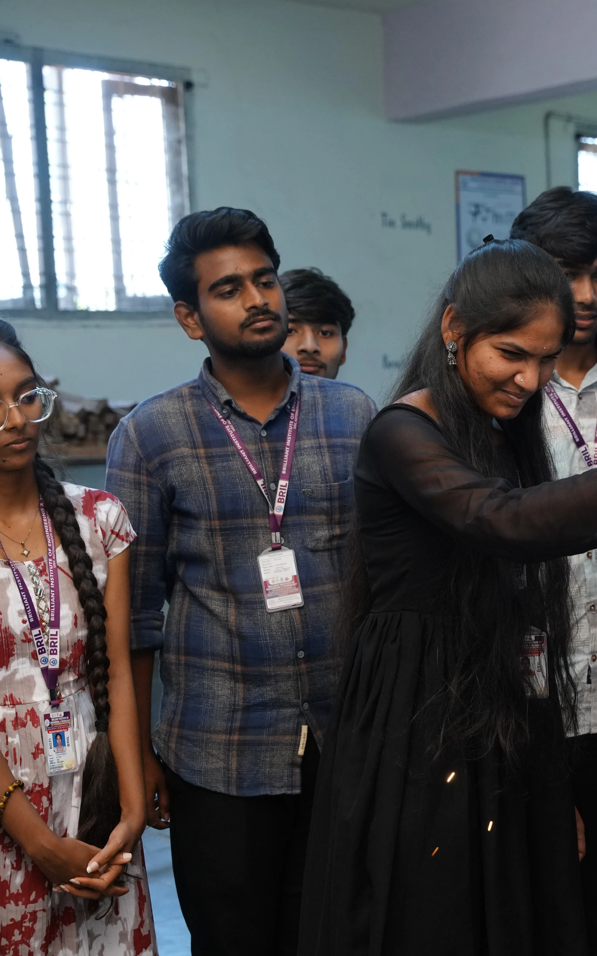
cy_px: 480
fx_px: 1672
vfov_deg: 31.9
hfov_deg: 19.7
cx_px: 593
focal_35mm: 64
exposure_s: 1/125
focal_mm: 41.8
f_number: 4
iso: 2000
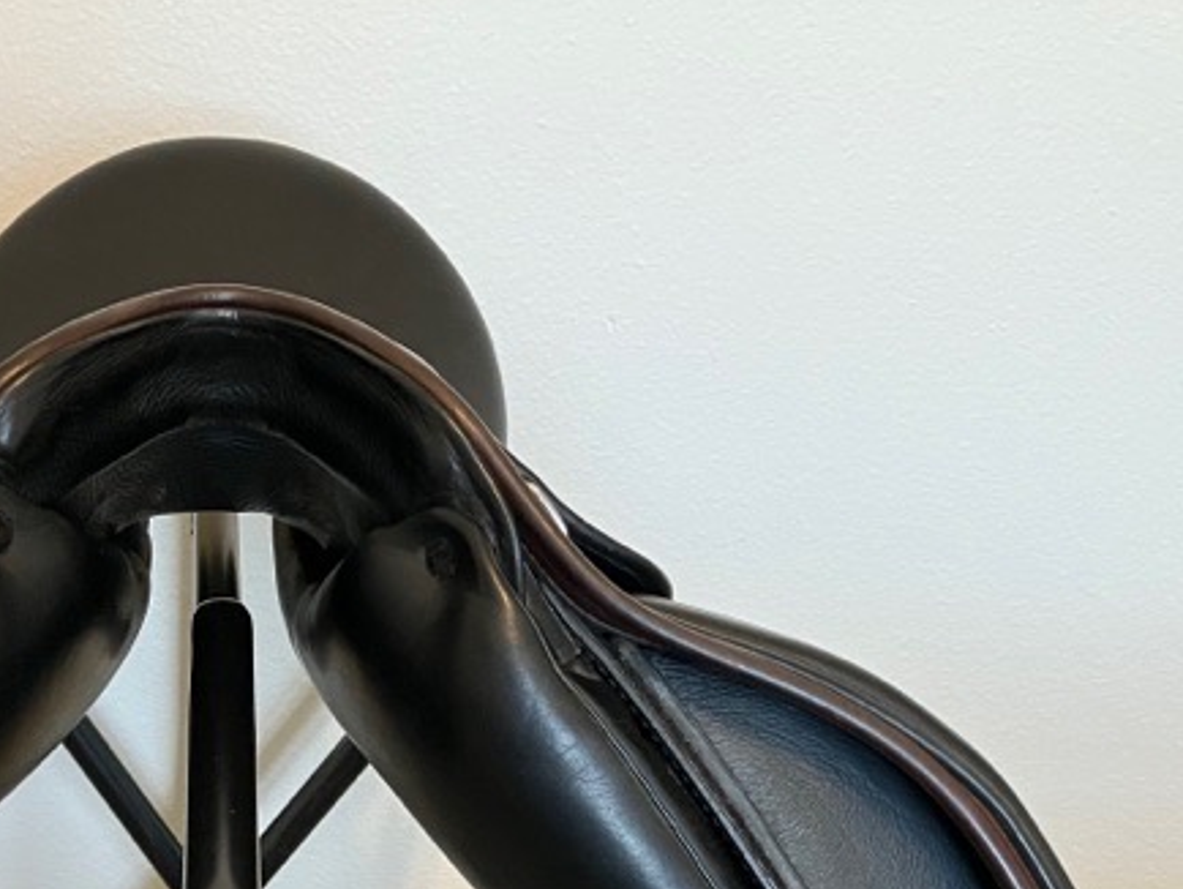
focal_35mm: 58
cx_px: 278
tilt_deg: -31.6
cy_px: 909
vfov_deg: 24.0
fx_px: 1983
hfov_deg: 32.5
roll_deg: -2.5
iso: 200
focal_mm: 3.99
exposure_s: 1/60
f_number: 1.8
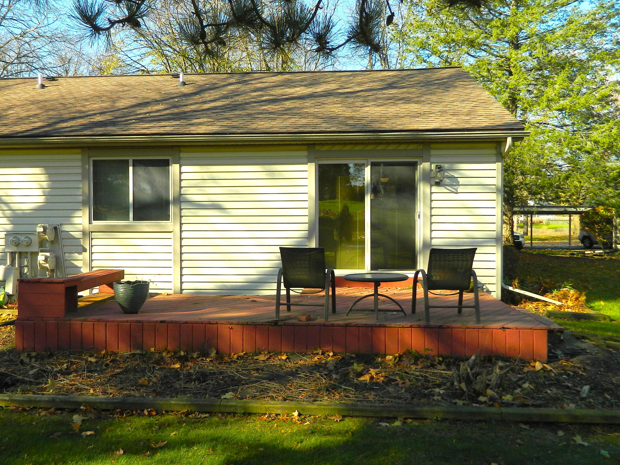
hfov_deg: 55.3
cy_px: 226
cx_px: 291
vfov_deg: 42.9
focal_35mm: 33
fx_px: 591
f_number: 3.1
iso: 80
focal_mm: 4.5
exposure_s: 1/400
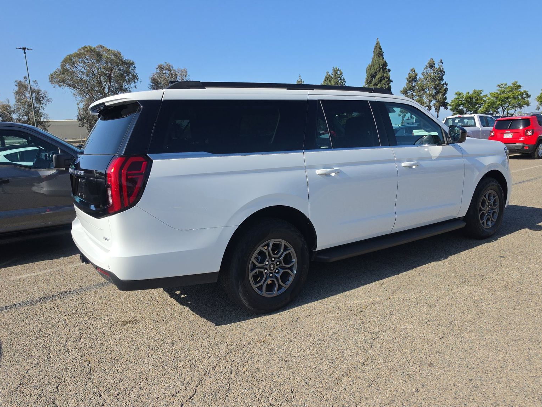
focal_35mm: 24
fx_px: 376
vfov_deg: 56.8
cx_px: 275
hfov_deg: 71.6
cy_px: 205
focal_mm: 6.5
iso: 63
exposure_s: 1/5775
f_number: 1.4
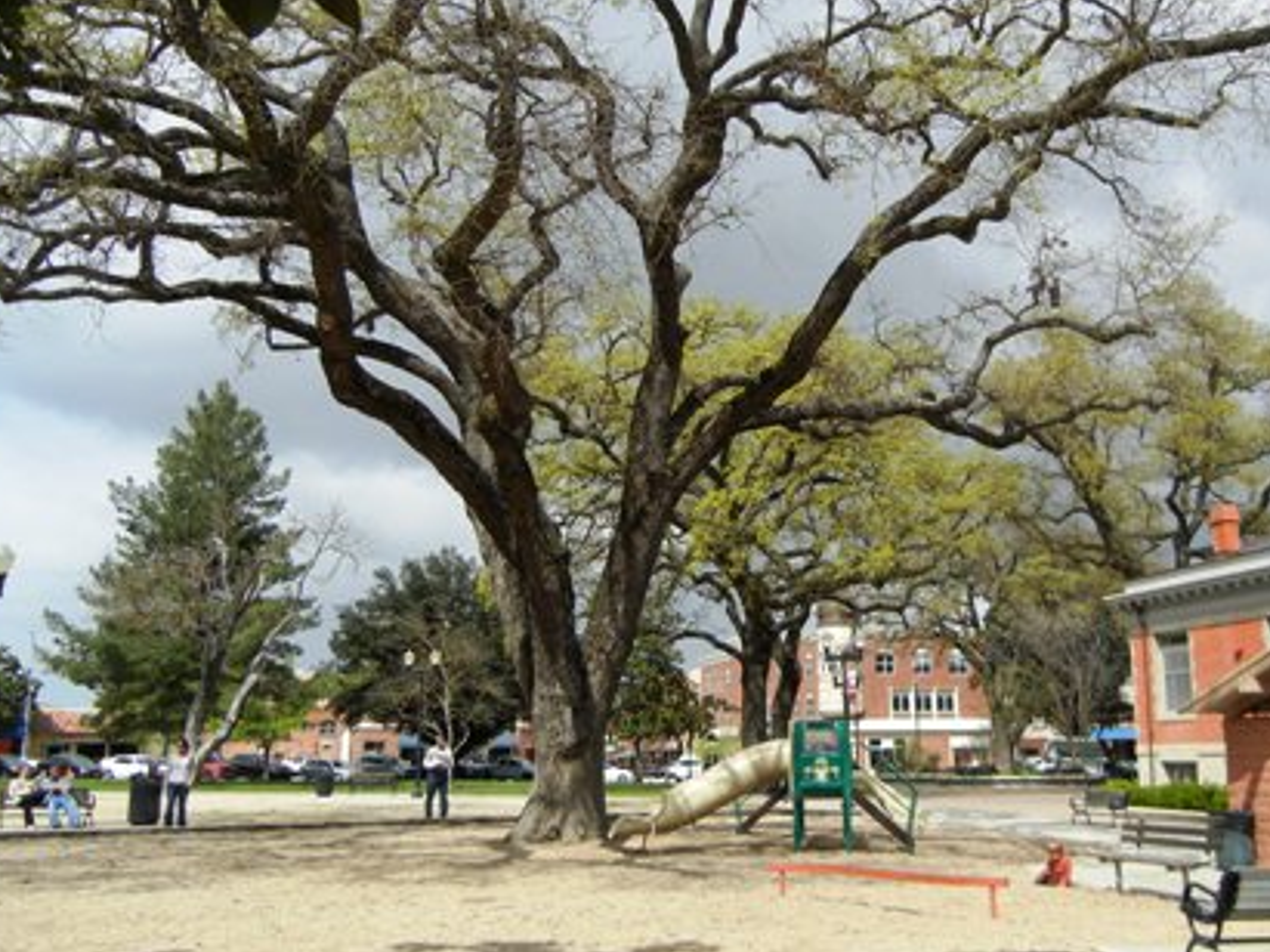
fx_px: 1394
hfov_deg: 48.7
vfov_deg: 37.7
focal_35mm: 38
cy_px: 473
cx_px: 757
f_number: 7
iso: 160
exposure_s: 1/384
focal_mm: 5.4
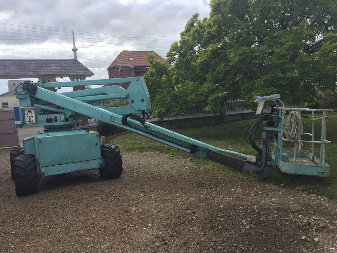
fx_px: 282
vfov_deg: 48.2
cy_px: 126
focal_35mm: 29
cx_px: 168
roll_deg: +2.2
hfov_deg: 61.7
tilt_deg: -7.1
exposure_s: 1/1163
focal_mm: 4.15
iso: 32
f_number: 2.2
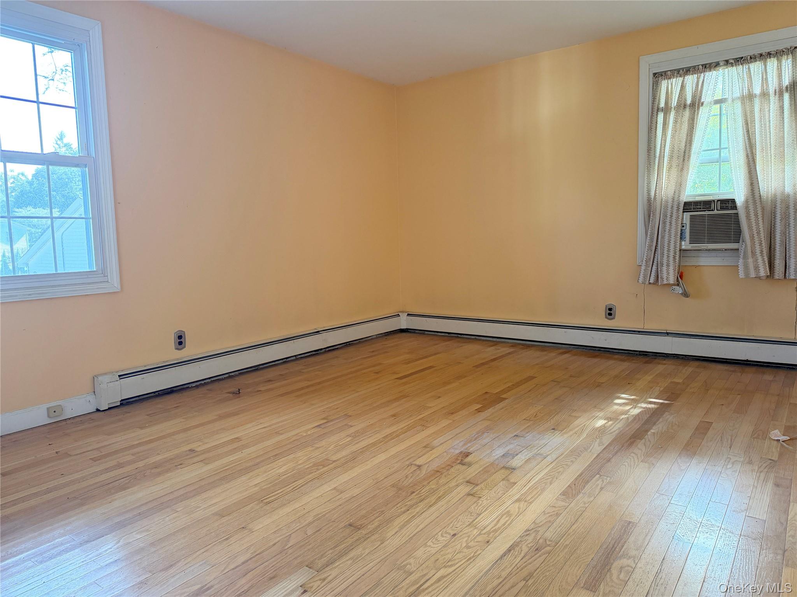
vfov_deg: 56.8
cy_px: 298
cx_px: 398
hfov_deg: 71.6
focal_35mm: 24
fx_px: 553
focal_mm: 6.76
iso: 320
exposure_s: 1/60
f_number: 1.78
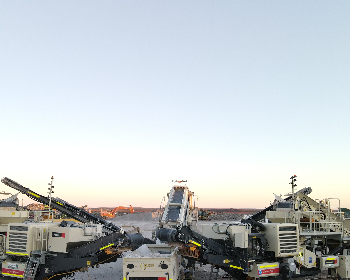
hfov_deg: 52.5
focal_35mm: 34
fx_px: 352
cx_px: 142
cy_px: 189
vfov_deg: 42.7
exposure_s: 1/40
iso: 100
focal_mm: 4.5
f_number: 2.8
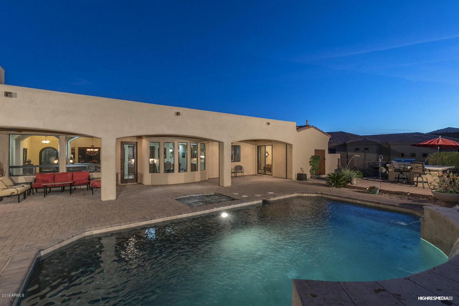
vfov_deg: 77.3
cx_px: 230
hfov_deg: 100.4
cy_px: 153
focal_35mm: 15
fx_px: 191
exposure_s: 1/2.5
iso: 800
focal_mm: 10
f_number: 8
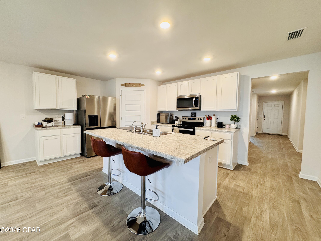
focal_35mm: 14
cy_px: 120
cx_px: 160
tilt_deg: -3.9
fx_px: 130
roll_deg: -1.1
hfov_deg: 102.1
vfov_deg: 85.7
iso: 320
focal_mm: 2.22
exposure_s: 1/120
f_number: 2.2
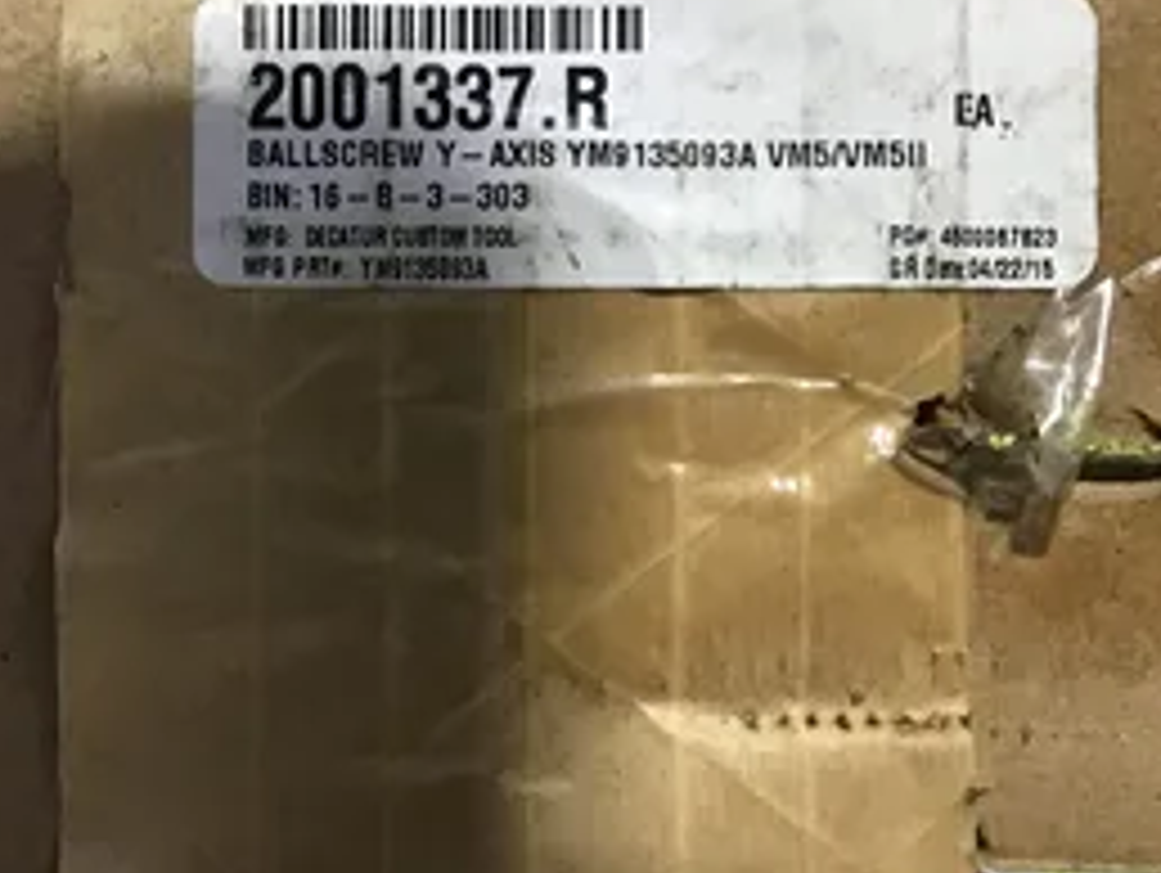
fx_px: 1611
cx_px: 522
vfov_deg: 30.2
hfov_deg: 39.6
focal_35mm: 48
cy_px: 346
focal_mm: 3.3
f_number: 2.4
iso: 200
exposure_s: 1/20
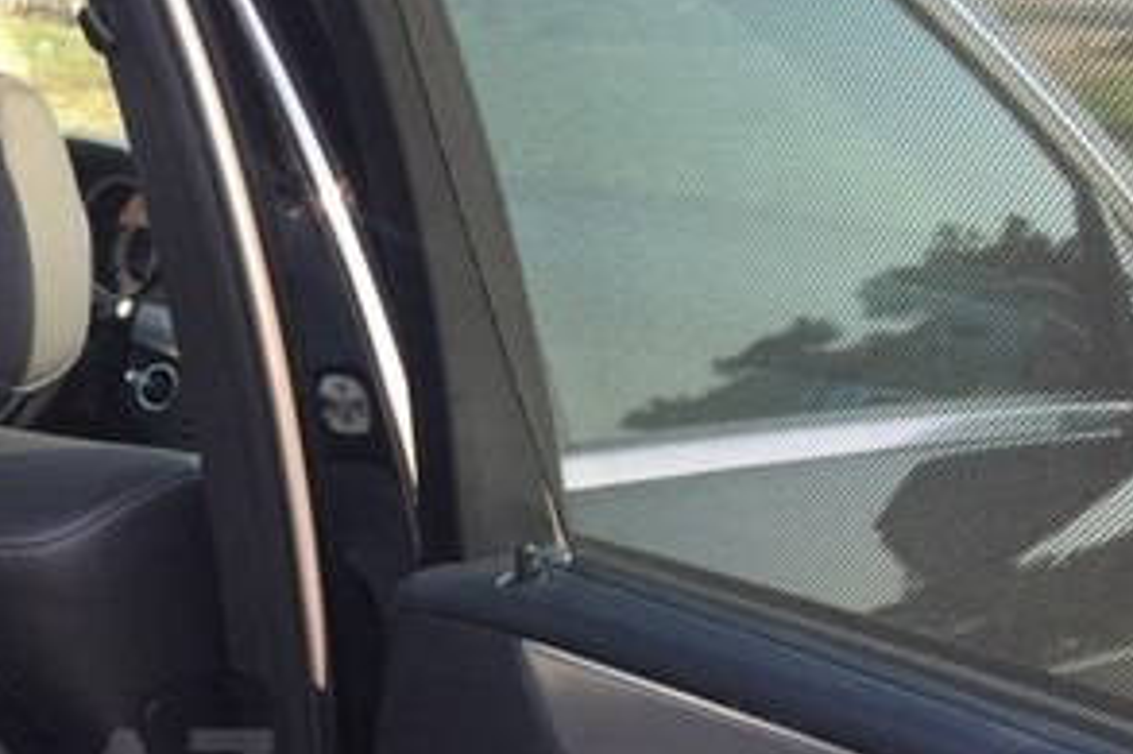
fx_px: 2139
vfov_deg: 19.3
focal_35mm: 68
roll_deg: -2.0
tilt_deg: -23.0
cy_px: 787
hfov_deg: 27.2
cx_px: -120
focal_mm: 4.15
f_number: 2.2
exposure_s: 1/190
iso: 32
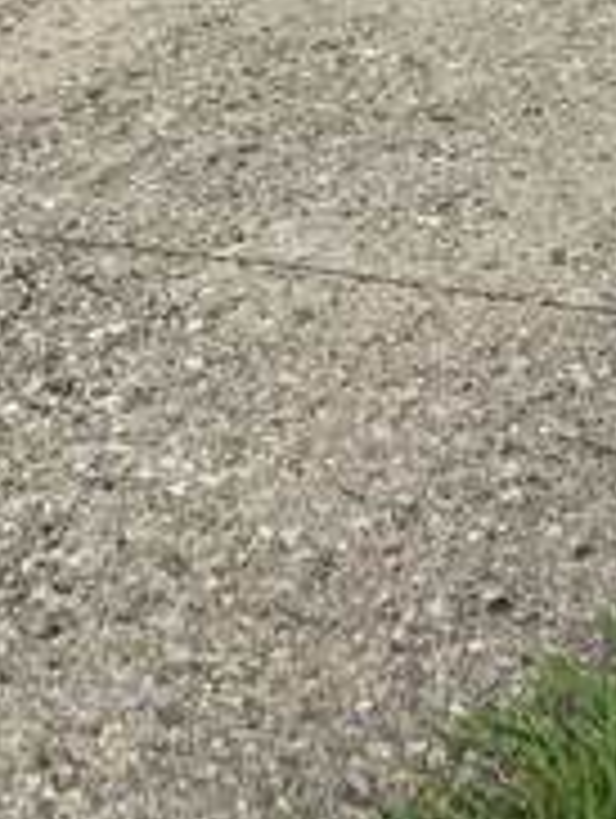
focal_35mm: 121
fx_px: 2864
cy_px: -657
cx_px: 598
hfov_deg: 12.2
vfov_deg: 14.3
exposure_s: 1/7058
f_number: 1.4
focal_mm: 6.5
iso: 64
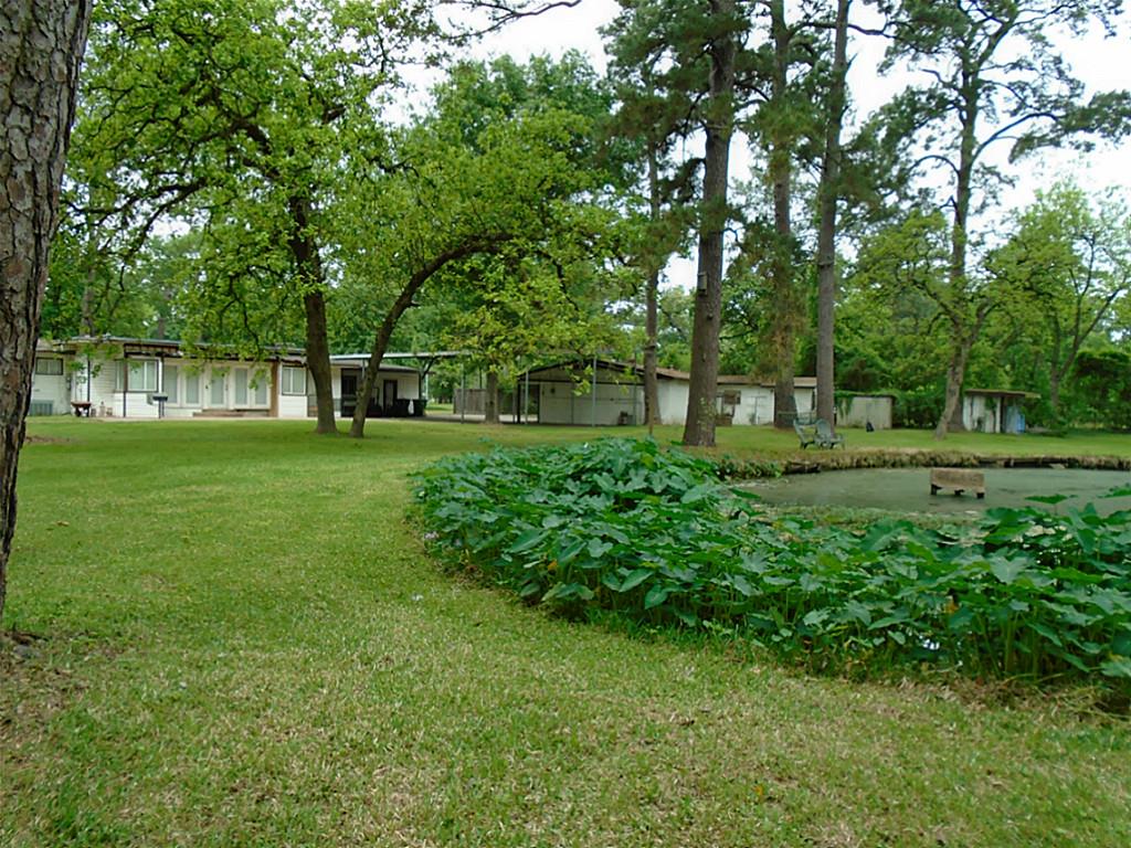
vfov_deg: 53.1
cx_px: 566
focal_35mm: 26
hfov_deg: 67.3
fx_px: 849
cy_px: 424
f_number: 3.2
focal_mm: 4.6
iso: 100
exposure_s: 1/250
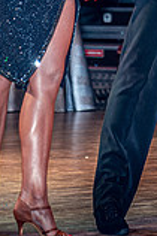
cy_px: -141
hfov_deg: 3.6
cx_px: 141
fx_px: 2478
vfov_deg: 5.4
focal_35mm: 378
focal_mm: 70
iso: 200
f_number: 2.8
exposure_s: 1/125
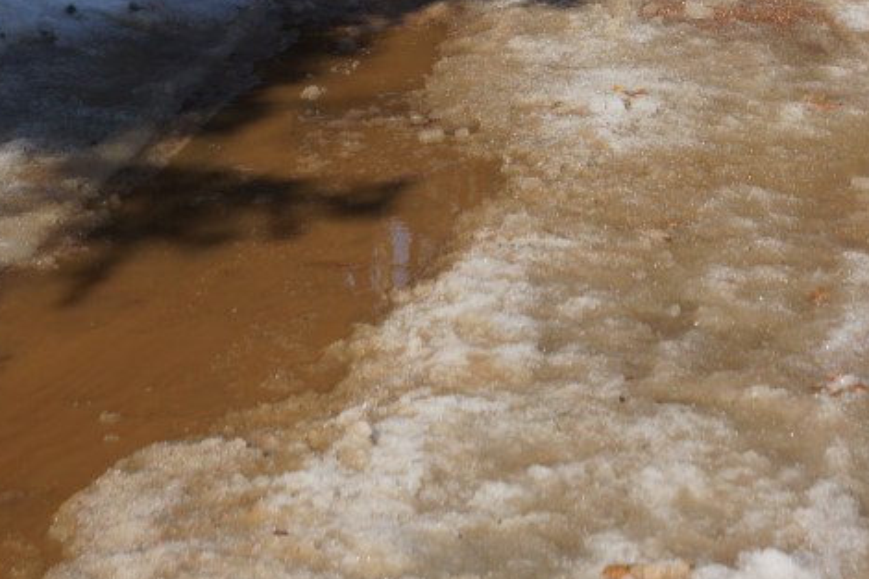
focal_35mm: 100
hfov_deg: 20.2
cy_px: -54
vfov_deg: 13.4
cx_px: 697
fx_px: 2413
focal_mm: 28
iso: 100
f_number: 6.3
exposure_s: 1/160
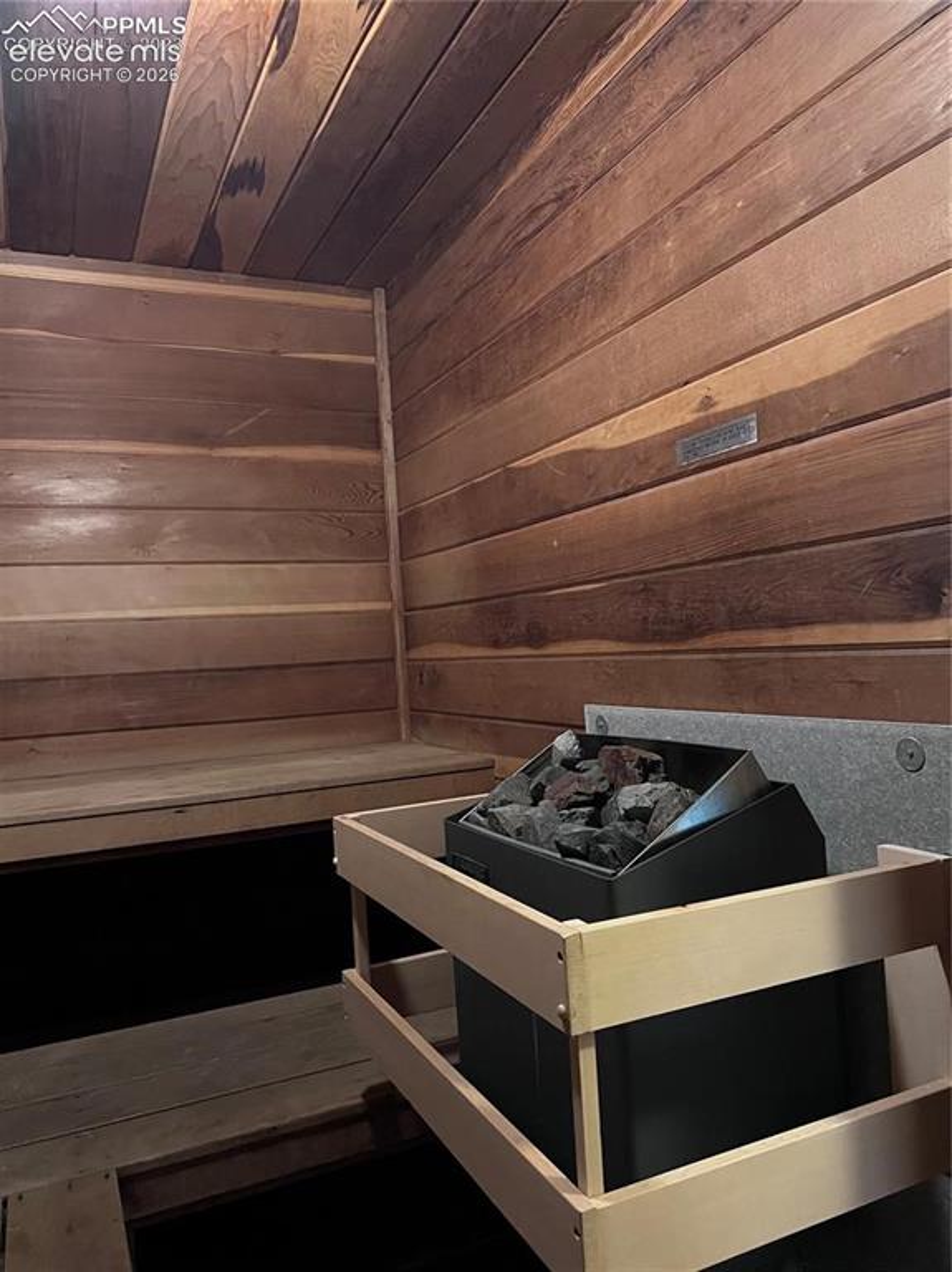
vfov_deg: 67.3
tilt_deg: +1.3
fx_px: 954
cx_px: 476
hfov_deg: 53.0
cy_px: 636
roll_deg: +3.2
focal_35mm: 26
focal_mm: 5.7
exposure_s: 1/30
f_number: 1.5
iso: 640
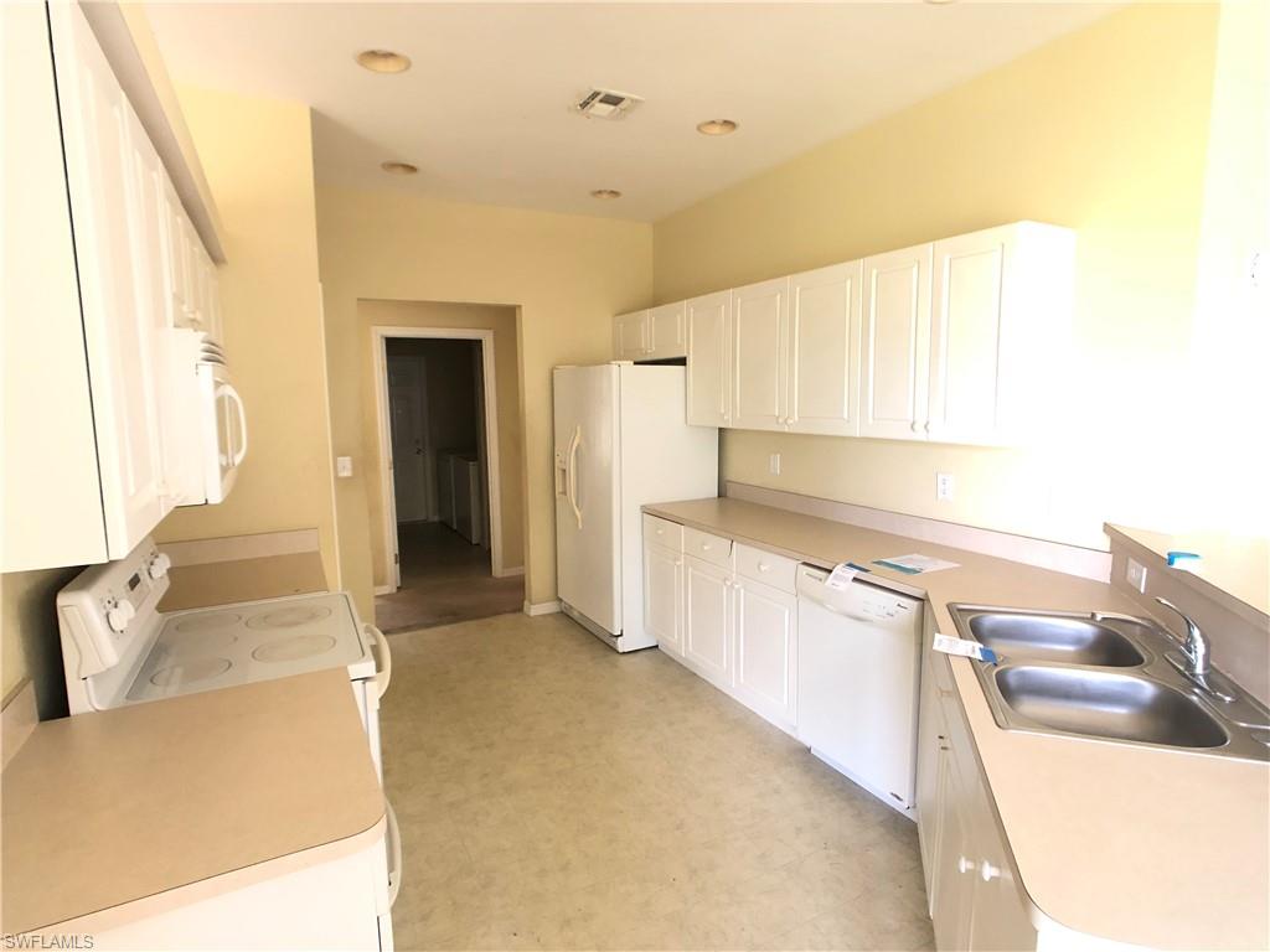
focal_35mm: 28
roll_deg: +0.7
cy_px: 476
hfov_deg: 63.4
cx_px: 635
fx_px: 1027
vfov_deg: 49.7
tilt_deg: -8.7
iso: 100
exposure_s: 1/13
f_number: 1.8
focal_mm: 4
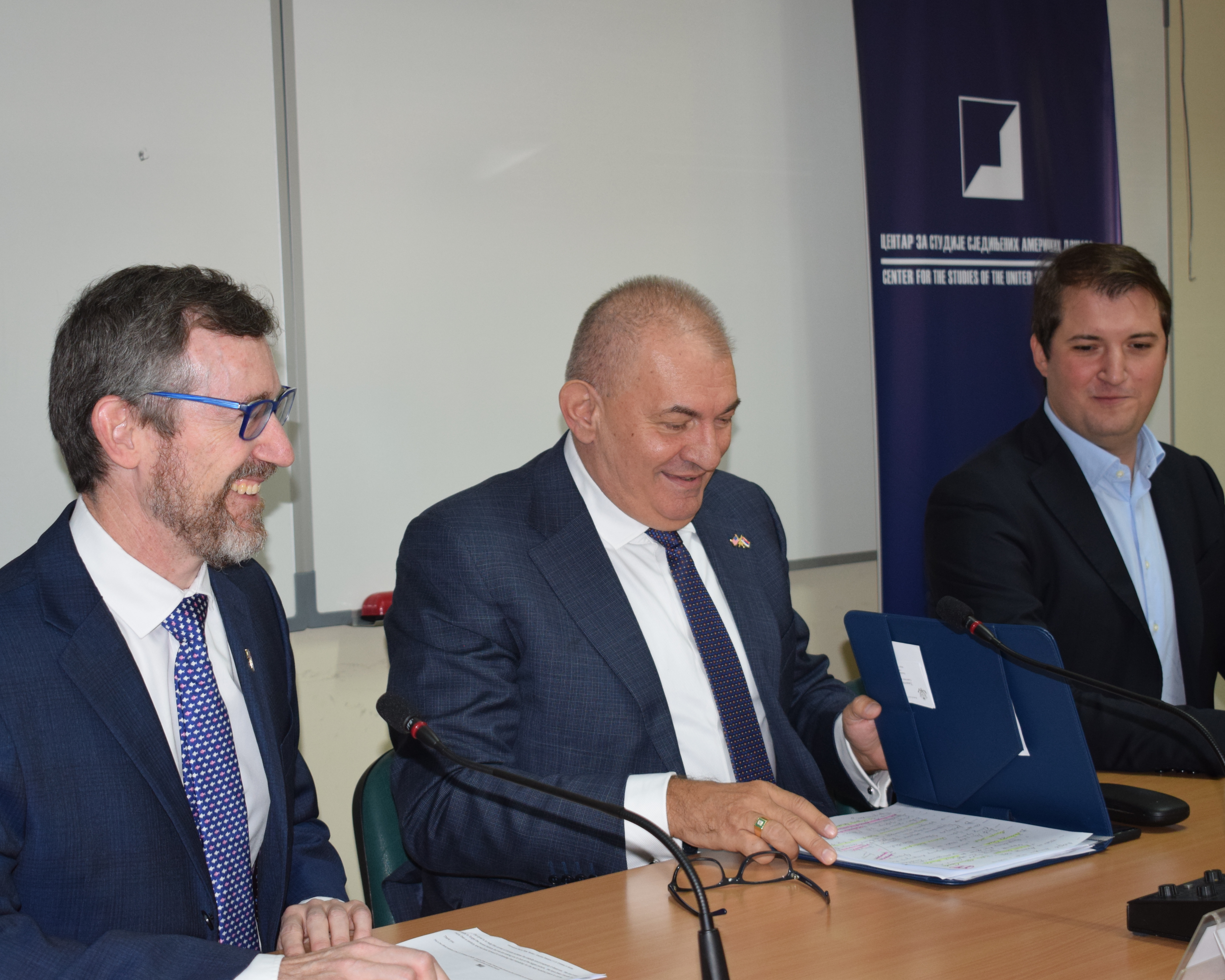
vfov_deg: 25.0
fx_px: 2212
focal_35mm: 61
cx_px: 573
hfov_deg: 31.0
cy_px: 489
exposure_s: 1/60
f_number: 4.8
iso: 800
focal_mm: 36
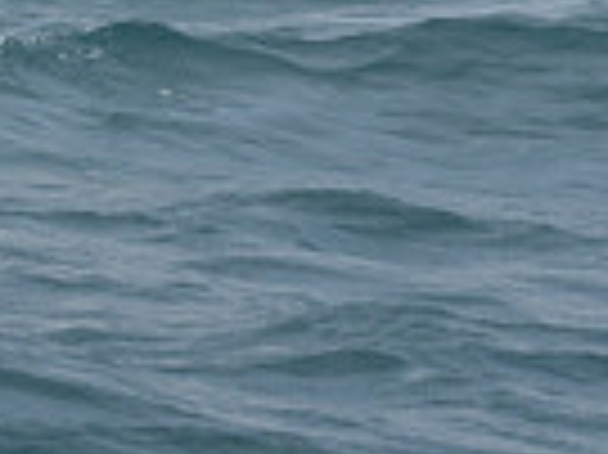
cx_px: 128
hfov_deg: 5.2
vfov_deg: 3.8
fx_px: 6686
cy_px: -805
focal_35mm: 381
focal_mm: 92
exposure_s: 1/800
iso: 250
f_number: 11
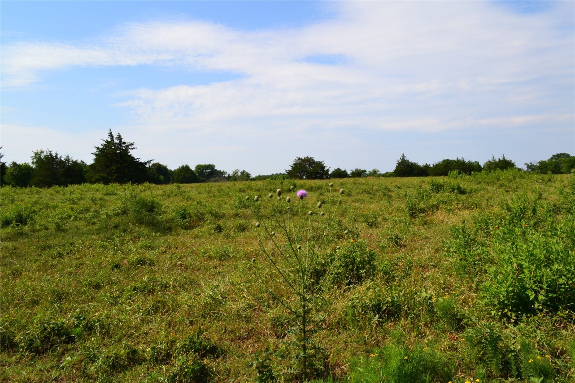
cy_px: 192
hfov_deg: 67.4
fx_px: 431
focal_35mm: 27
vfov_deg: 47.9
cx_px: 288
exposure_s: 1/500
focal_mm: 18
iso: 400
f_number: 11
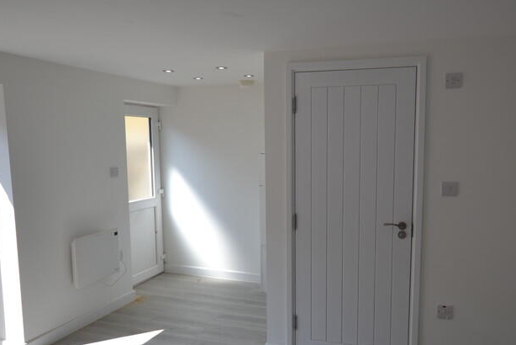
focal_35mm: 30
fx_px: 430
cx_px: 298
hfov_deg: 61.6
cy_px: 191
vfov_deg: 43.6
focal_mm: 12
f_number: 5.6
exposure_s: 1/125
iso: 125
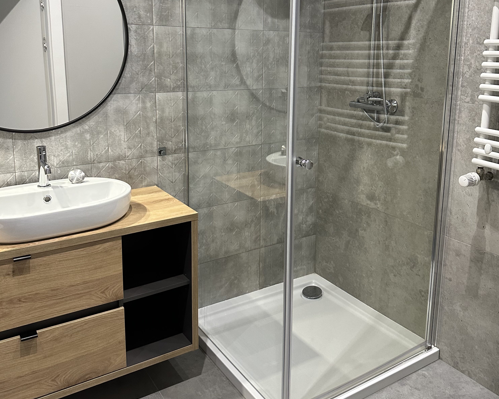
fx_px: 473
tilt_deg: -12.0
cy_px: 139
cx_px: 252
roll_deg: -0.9
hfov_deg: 55.7
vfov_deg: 45.2
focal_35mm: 32
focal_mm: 6.86
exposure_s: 1/50
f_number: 1.78
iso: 400
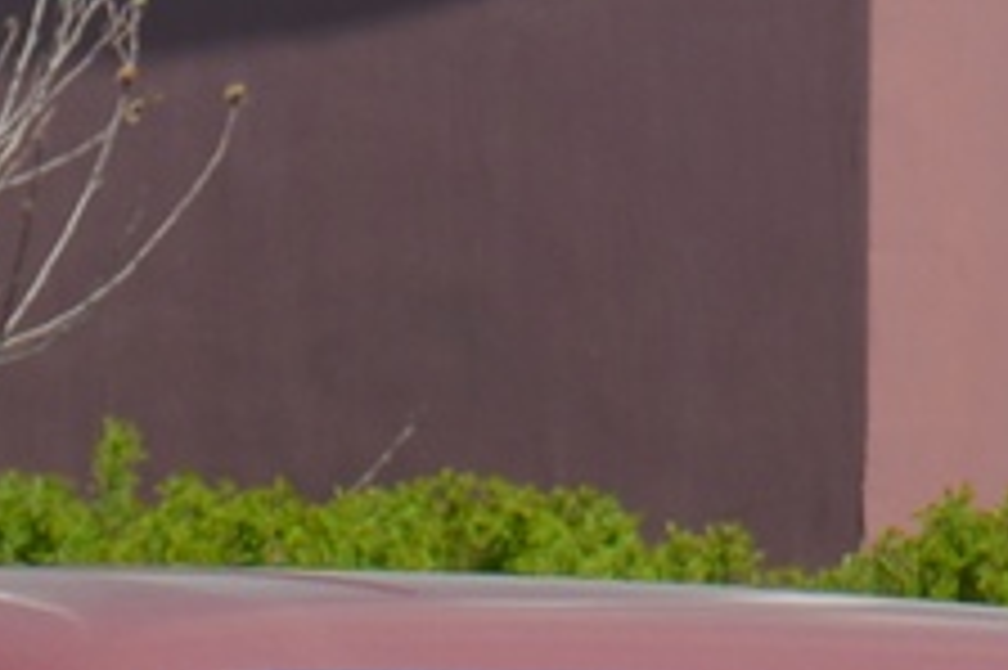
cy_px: 1264
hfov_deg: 2.7
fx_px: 21106
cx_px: -34
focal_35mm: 754
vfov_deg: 1.8
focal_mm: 75
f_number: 8
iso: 110
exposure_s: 1/250
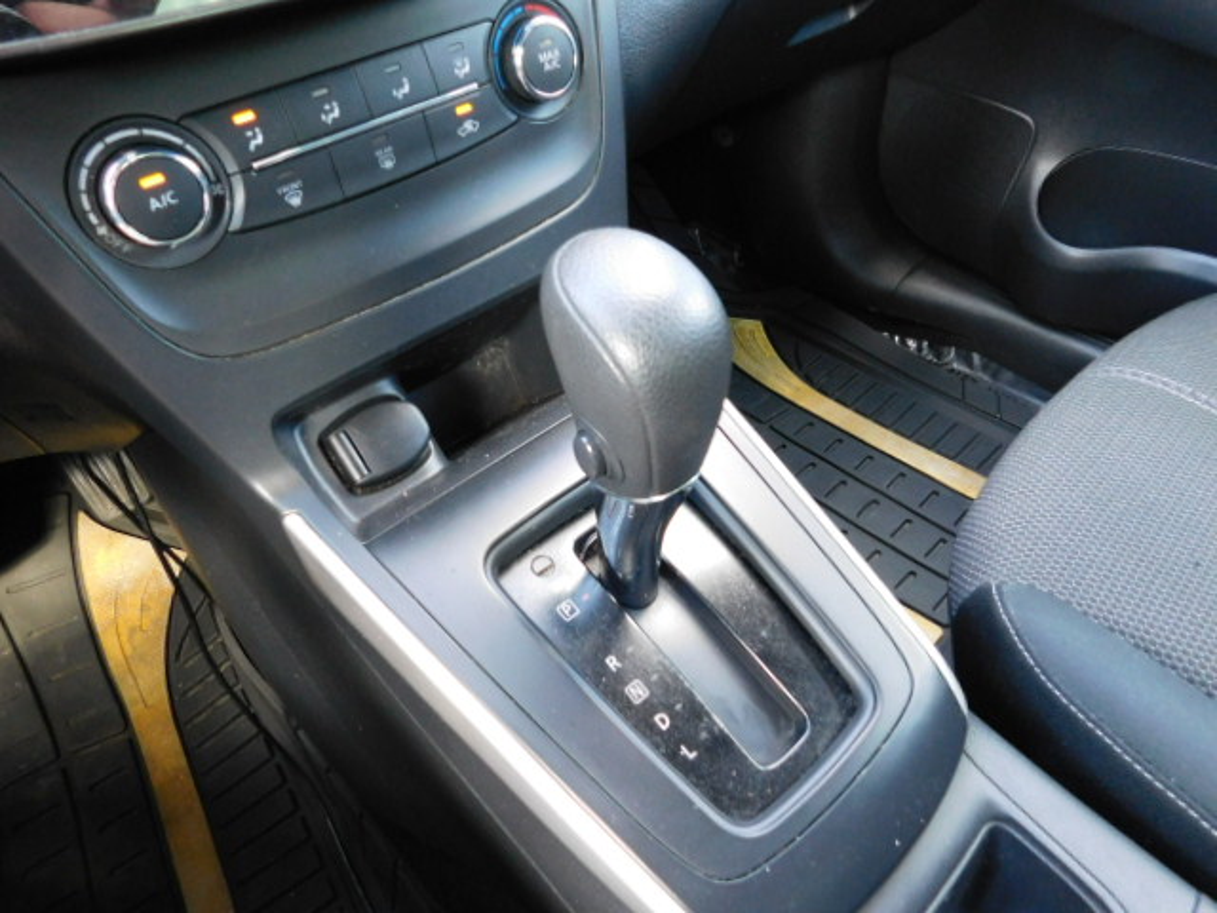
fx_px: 809
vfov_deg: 58.9
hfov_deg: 73.9
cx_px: 608
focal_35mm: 23
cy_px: 456
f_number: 3
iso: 400
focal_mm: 4
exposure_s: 1/25
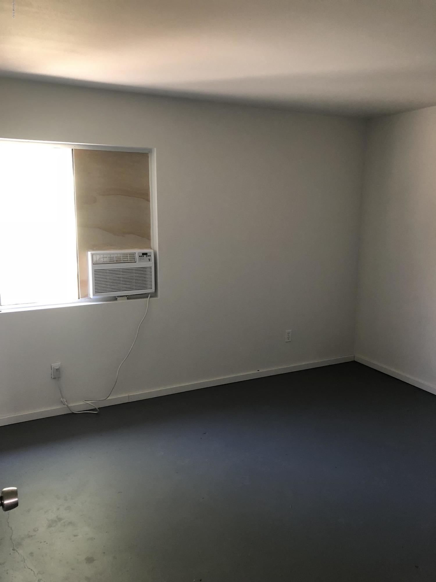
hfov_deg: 49.7
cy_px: 291
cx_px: 218
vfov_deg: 63.4
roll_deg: -0.2
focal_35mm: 28
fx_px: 470
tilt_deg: -7.7
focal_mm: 3.99
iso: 50
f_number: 1.8
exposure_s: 1/15
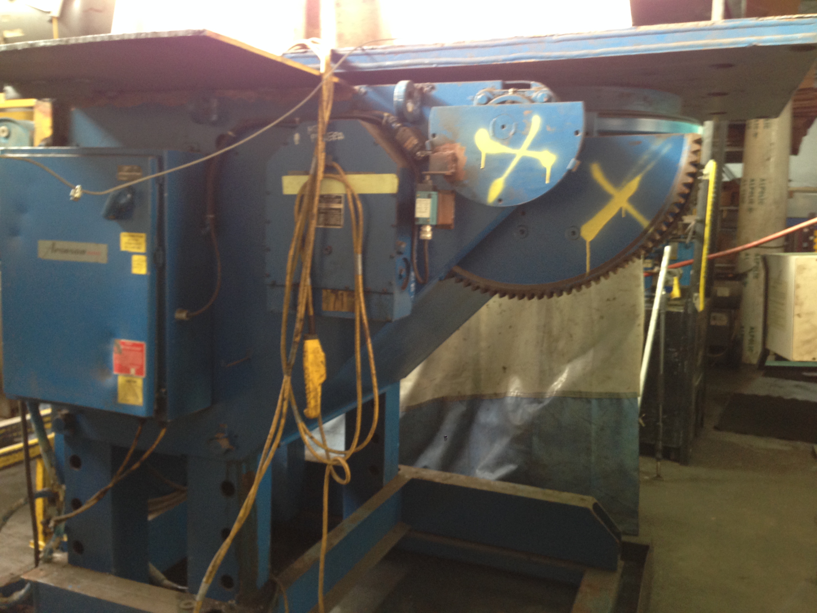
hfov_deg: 55.4
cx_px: 408
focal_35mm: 33
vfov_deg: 42.9
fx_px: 779
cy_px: 306
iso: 100
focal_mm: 4.12
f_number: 2.4
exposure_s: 1/20
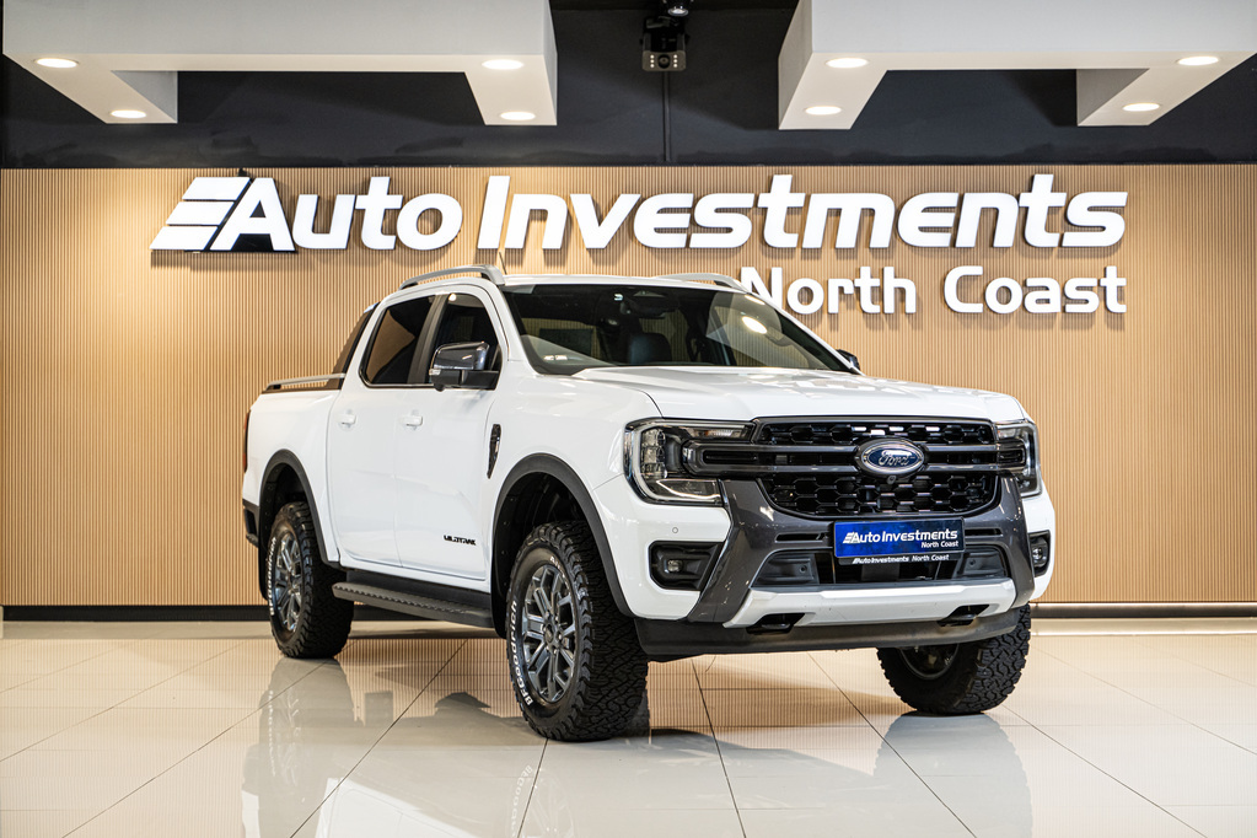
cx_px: 628
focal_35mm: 56
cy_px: 419
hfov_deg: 35.6
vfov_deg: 24.2
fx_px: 1955
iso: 640
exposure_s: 1/160
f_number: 3.5
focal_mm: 56
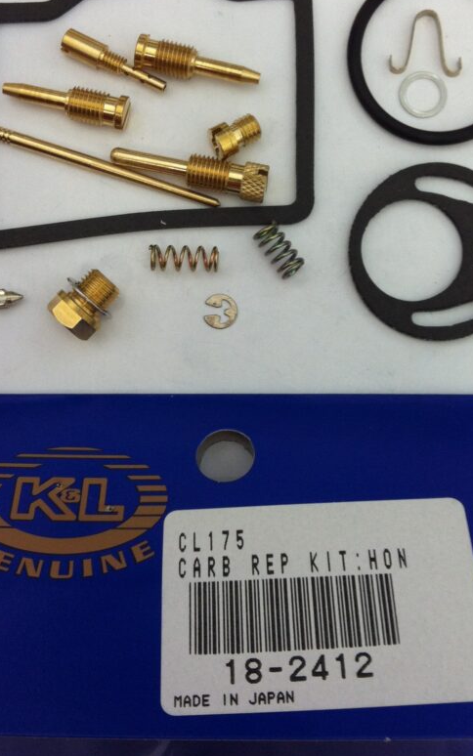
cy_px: 315
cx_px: 243
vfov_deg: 40.9
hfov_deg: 26.4
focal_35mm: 49
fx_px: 1010
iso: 80
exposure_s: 1/15
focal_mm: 3.85
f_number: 2.8
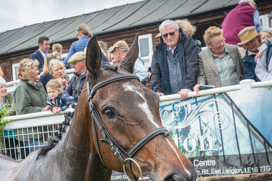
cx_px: 136
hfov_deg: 27.0
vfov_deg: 18.0
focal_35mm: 75
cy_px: 141
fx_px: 567
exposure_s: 1/125
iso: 400
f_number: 8
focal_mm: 48
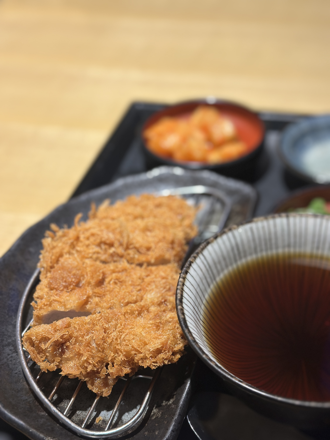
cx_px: 165
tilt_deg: -39.5
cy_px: 220
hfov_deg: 30.3
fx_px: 610
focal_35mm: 48
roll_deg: +4.1
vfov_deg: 39.7
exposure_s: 1/60
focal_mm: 6.86
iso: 80
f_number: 1.78
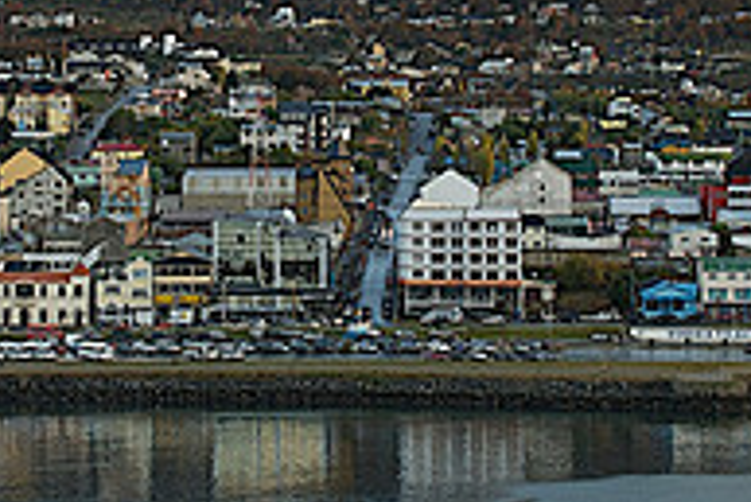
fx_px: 2912
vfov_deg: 9.8
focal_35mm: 140
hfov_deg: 14.7
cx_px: 284
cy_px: 109
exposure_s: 1/100
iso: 200
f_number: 5
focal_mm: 31
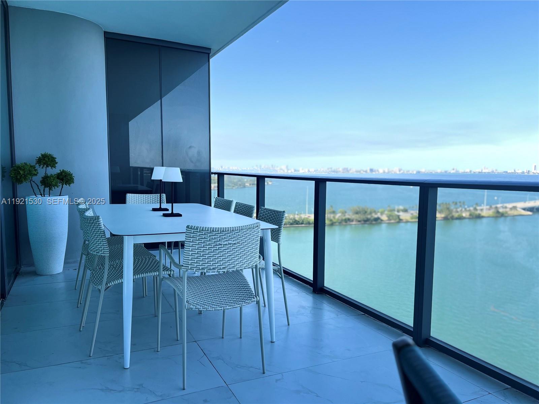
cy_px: 202
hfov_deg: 67.3
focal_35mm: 26
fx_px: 405
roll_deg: -0.1
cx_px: 270
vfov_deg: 53.1
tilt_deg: -6.0
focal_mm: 5.7
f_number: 1.5
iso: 50
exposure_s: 1/402
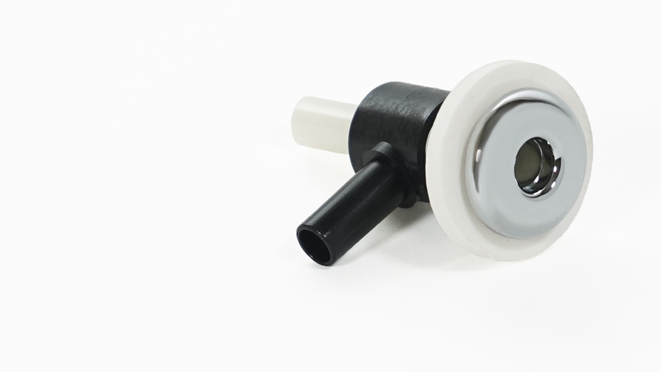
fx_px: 11742
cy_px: 159
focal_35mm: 670
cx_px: 439
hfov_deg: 3.2
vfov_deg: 1.8
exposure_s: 1/60
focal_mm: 200
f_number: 6.3
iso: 640
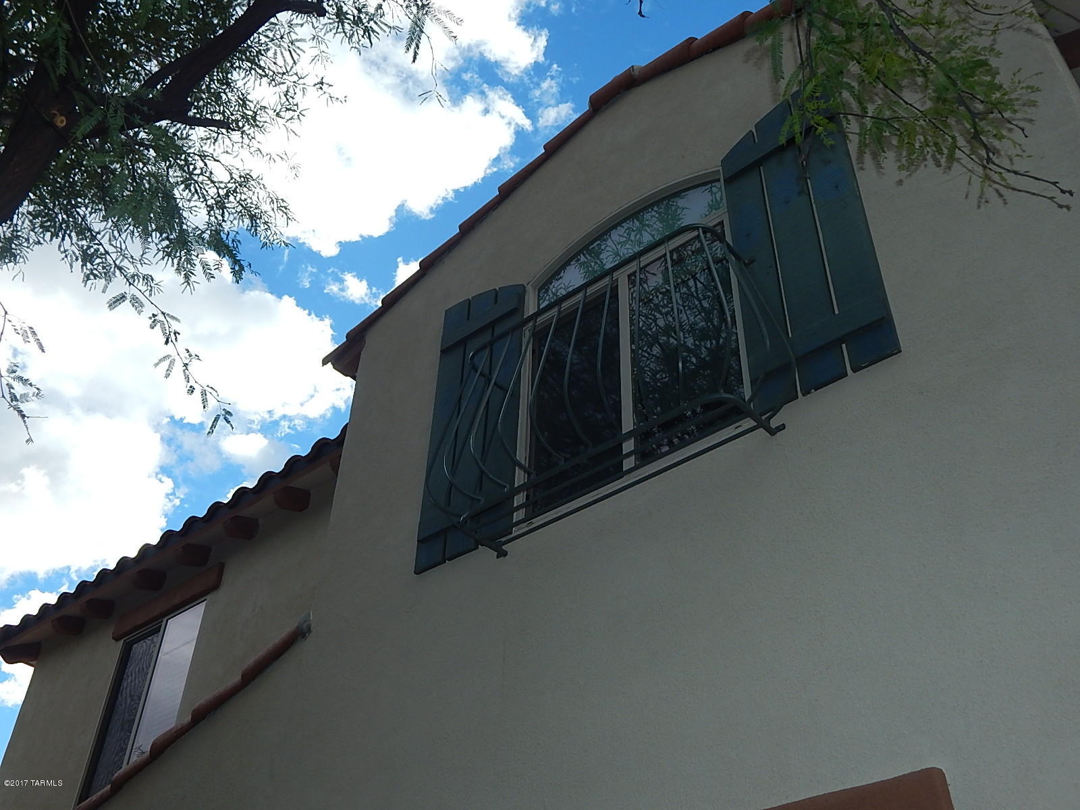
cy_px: 405
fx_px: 1061
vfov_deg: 41.8
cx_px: 540
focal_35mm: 34
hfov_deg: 54.0
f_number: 3.3
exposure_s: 1/1000
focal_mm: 6.1
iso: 125
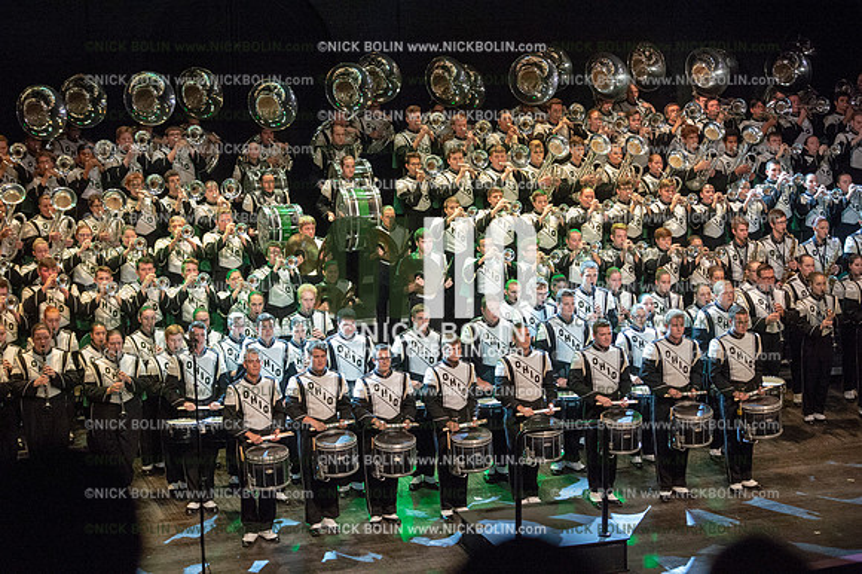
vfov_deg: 13.0
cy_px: 287
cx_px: 431
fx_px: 2513
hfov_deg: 19.5
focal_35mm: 105
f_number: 2.8
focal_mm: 105
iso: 8000
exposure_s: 1/2000
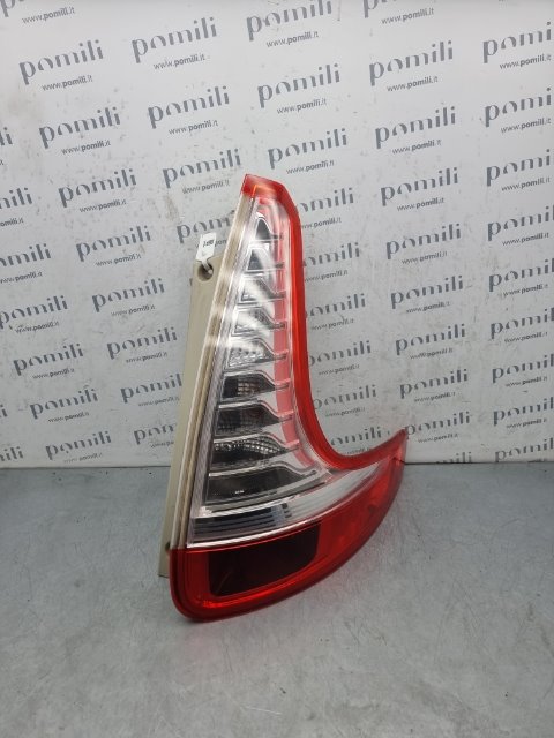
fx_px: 512
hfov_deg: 56.8
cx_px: 277
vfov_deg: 71.6
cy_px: 369
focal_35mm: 24
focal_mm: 6.7
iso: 50
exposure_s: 1/349
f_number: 1.8
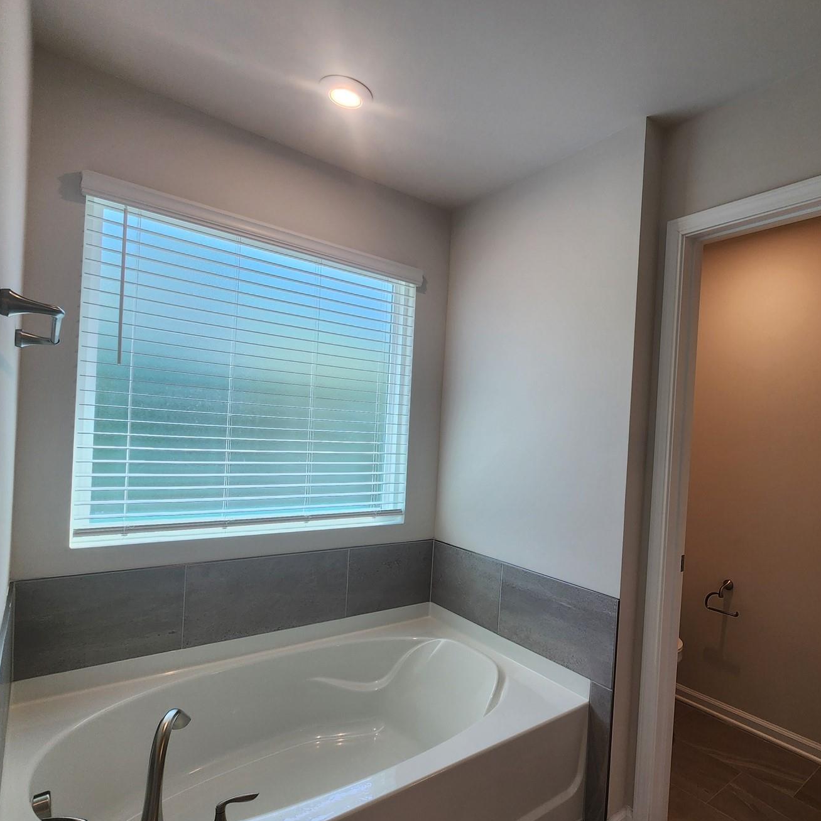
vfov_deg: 80.5
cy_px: 451
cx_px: 526
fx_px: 483
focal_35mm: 18
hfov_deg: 78.8
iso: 64
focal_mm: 2.2
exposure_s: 1/120
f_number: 2.2
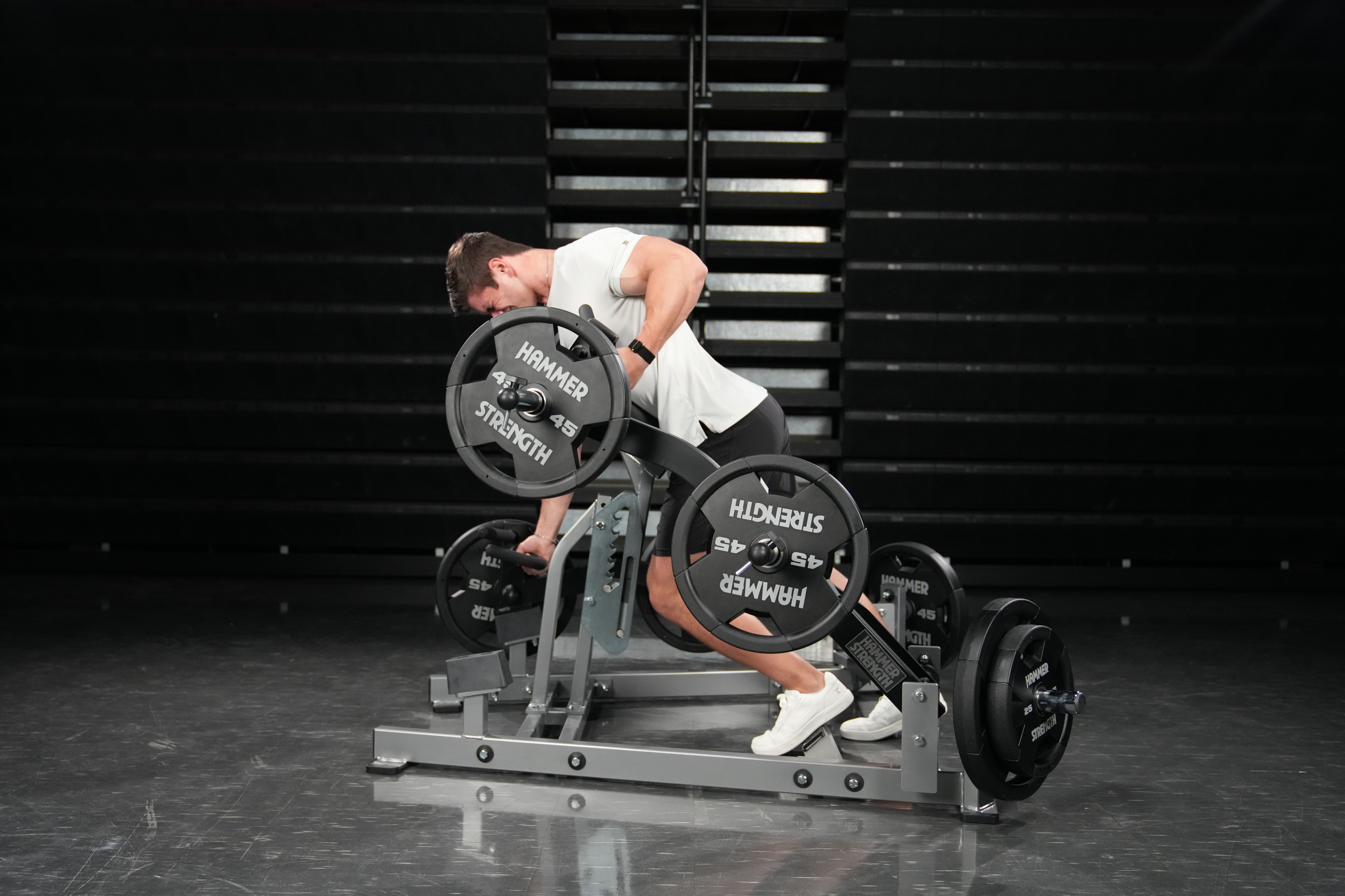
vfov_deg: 41.1
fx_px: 1195
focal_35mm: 32
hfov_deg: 58.7
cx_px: 672
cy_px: 448
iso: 3200
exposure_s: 1/320
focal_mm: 32
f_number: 2.8
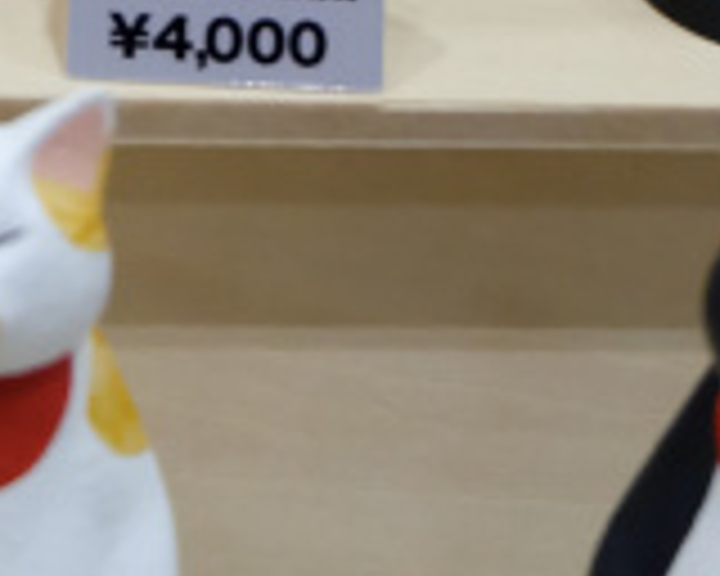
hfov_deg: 9.6
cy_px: -493
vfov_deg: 7.6
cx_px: -184
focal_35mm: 197
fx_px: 4198
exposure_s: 1/125
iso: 2500
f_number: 4.5
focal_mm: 28.2
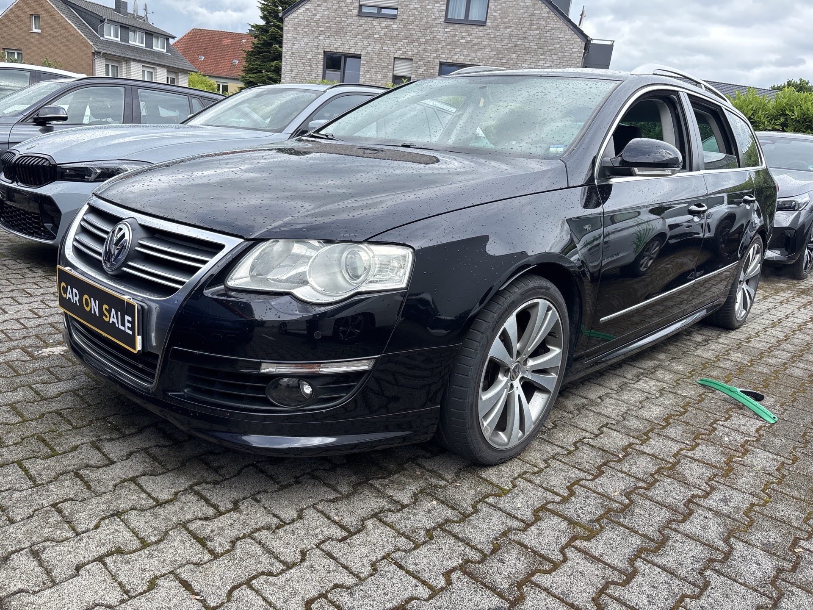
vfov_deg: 53.1
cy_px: 305
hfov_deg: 67.3
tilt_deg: -13.5
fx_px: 611
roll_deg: -5.5
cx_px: 406
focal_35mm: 26
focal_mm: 5.96
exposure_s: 1/1328
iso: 50
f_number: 1.6
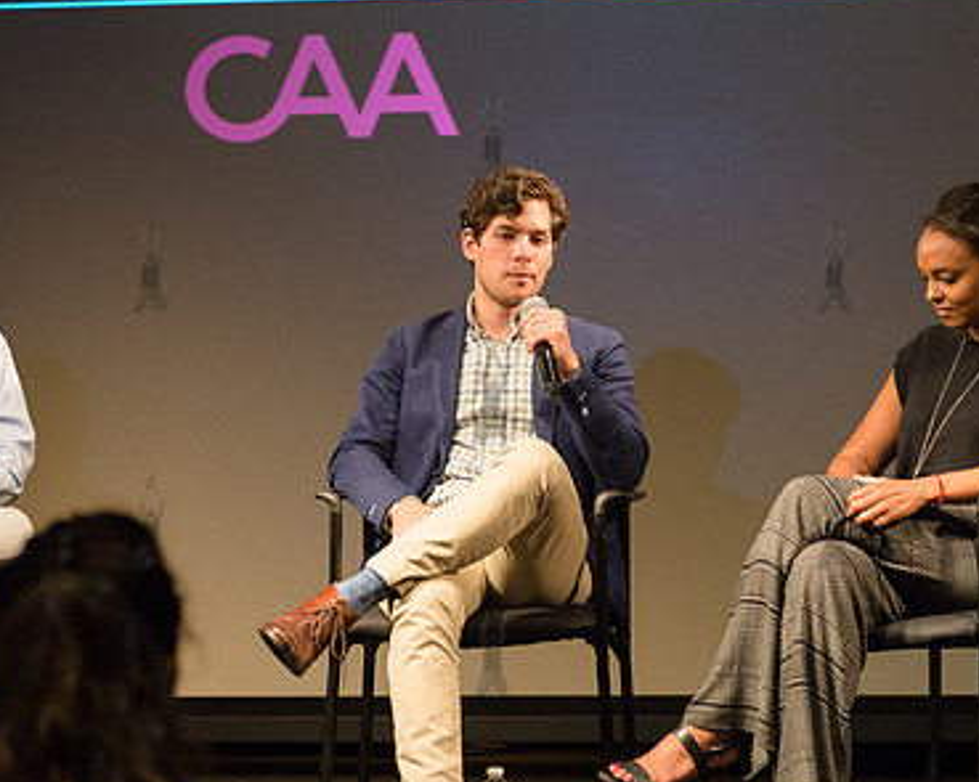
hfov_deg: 16.3
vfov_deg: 13.1
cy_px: 394
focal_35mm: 118
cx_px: 491
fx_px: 3418
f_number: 4
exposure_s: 1/100
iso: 2500
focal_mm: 80
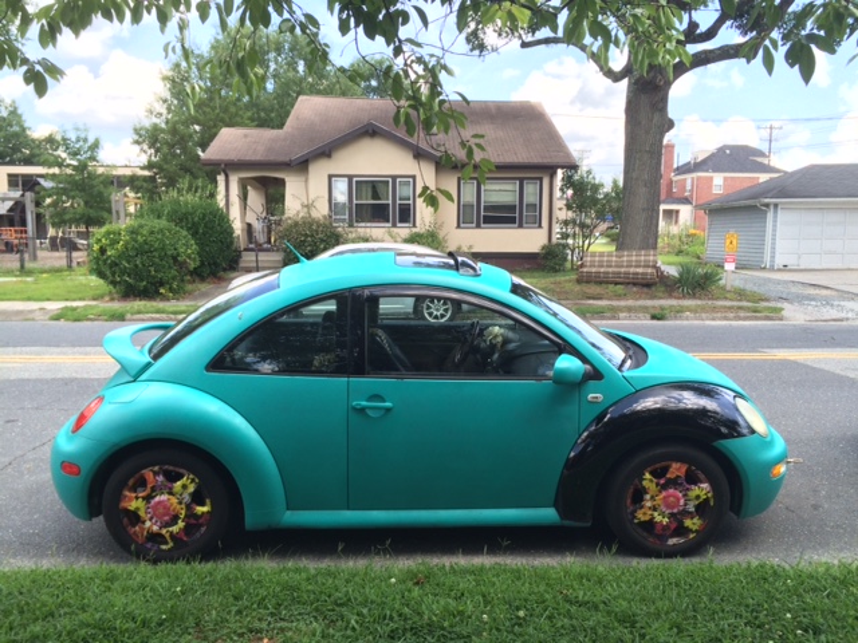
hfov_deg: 61.7
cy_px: 322
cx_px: 429
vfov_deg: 48.2
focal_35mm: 29
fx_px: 719
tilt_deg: -8.5
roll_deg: +0.5
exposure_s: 1/419
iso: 32
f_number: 2.2
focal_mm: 4.15
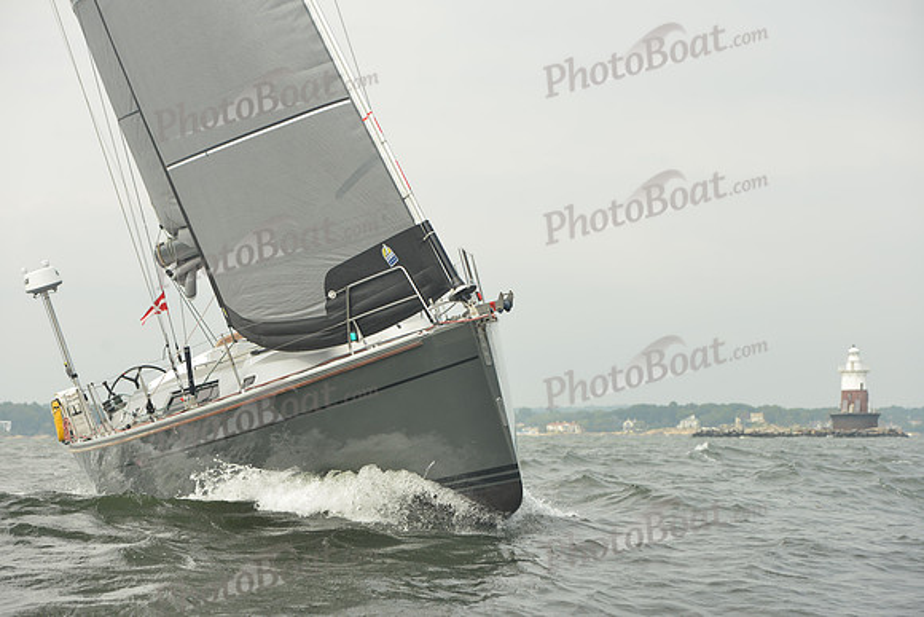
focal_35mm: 98
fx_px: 2516
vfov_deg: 14.0
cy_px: 308
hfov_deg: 20.8
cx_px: 462
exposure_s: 1/1250
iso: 320
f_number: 6.3
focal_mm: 98
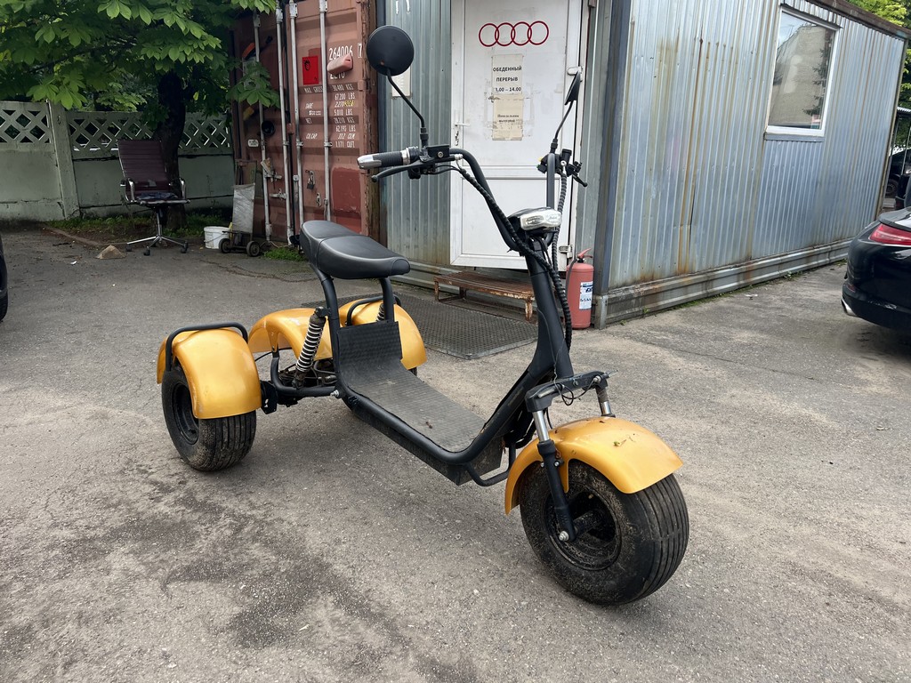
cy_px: 342
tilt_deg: -14.7
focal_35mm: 26
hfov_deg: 67.3
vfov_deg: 53.1
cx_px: 456
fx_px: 684
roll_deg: -1.2
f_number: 1.5
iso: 50
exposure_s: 1/1295
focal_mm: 5.7
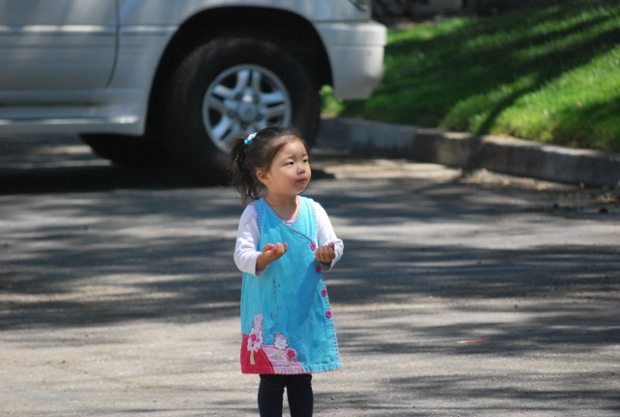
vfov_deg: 4.6
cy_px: 208
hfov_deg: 6.9
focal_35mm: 300
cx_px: 310
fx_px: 5179
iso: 800
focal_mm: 200
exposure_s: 1/1250
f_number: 5.6
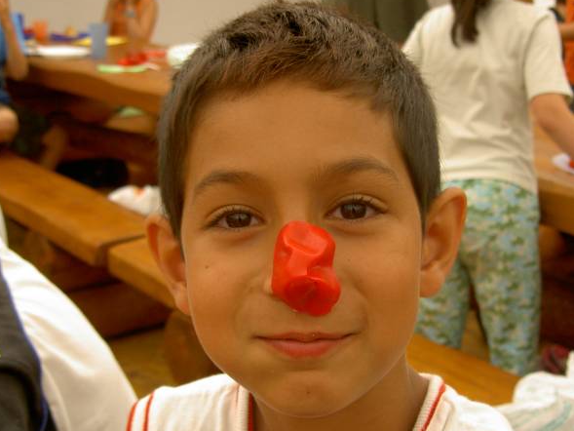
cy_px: 267
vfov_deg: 27.4
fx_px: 879
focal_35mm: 53
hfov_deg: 36.2
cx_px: 286
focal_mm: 8
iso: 100
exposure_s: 1/125
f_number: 2.8
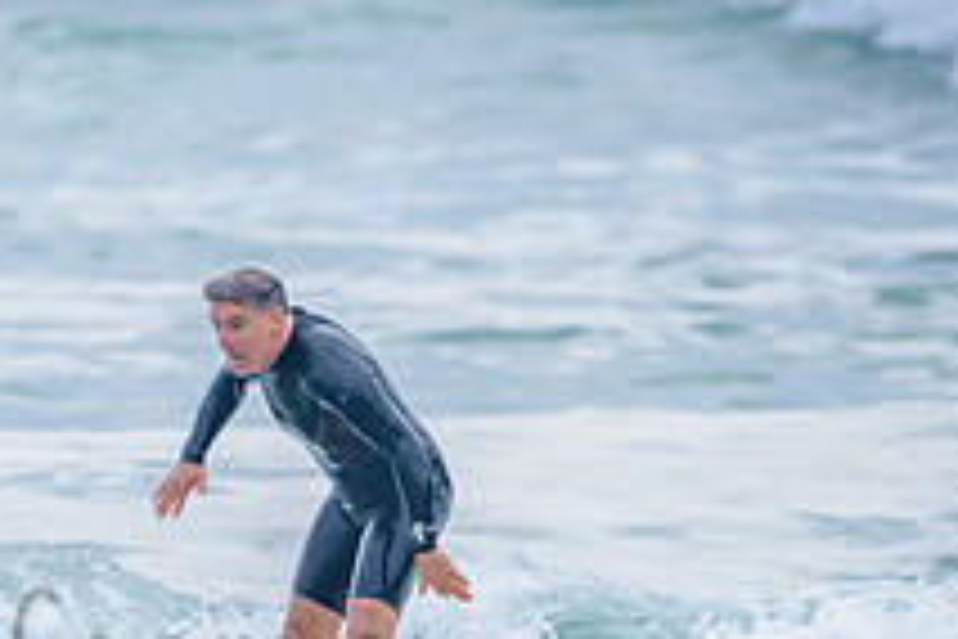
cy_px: 666
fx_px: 44410
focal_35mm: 1669
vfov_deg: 0.8
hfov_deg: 1.2
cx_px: 286
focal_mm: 500
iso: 800
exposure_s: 1/2000
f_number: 6.3
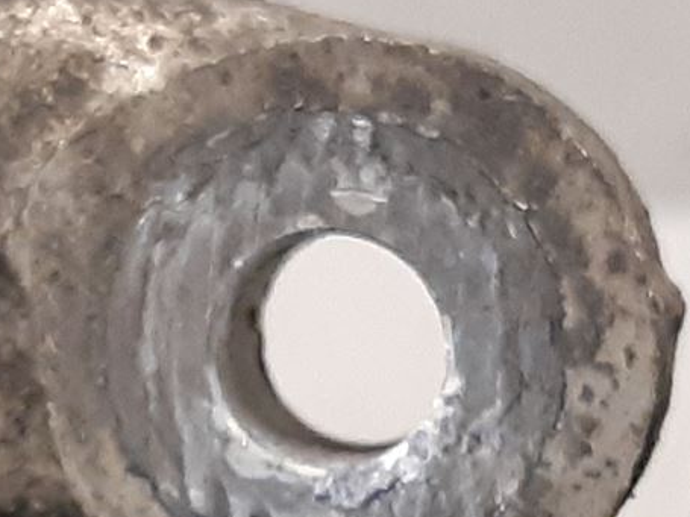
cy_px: 782
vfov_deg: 12.1
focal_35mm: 117
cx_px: 494
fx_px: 2332
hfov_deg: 16.8
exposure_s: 1/50
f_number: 1.7
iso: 250
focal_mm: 3.93
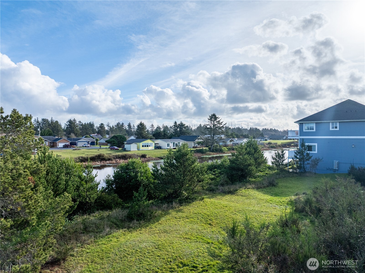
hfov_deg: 71.6
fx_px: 253
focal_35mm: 24
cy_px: 136
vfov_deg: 56.7
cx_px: 182
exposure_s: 1/8000
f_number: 3.2
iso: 170
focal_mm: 12.29
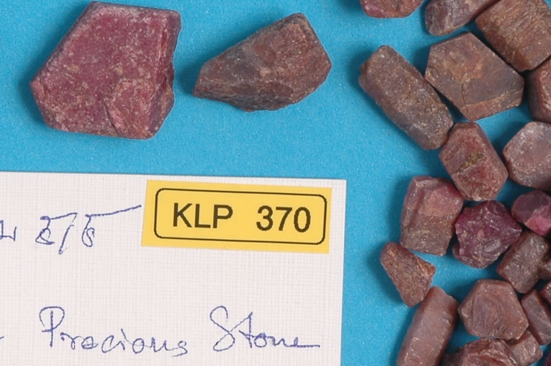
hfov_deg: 8.4
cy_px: 147
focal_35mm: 245
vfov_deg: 5.6
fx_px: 3754
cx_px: 352
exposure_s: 1/6
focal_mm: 55
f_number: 22
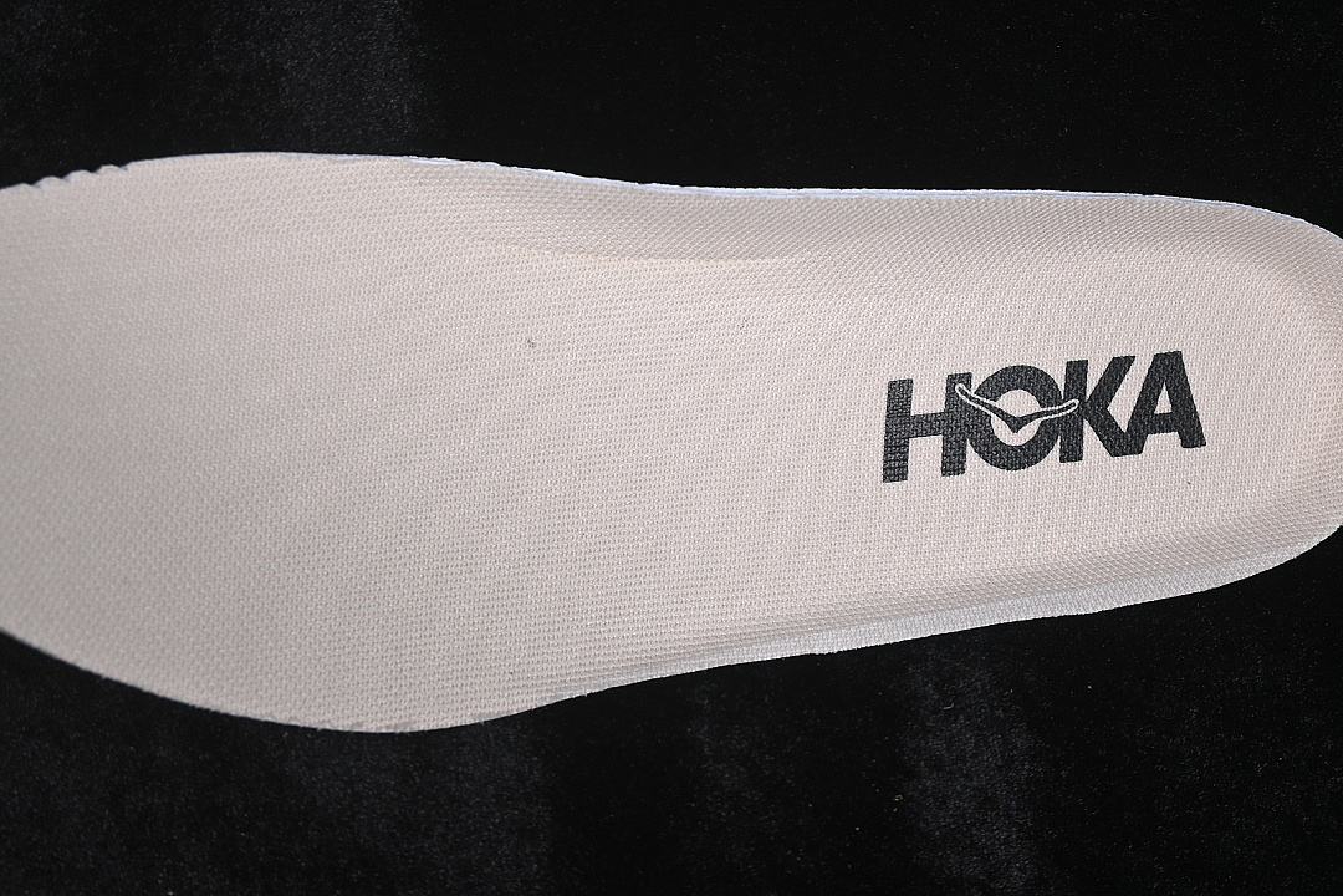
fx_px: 2798
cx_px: 672
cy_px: 448
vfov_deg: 18.2
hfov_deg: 27.0
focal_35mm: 75
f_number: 7.1
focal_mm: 50
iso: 160
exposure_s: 1/80
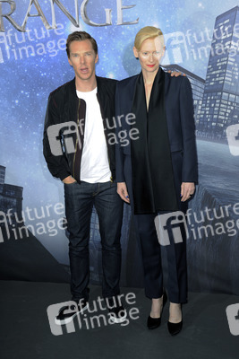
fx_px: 517
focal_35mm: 52
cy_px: 180
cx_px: 120
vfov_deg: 38.2
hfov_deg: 26.0
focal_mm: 52
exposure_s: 1/200
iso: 500
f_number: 6.3
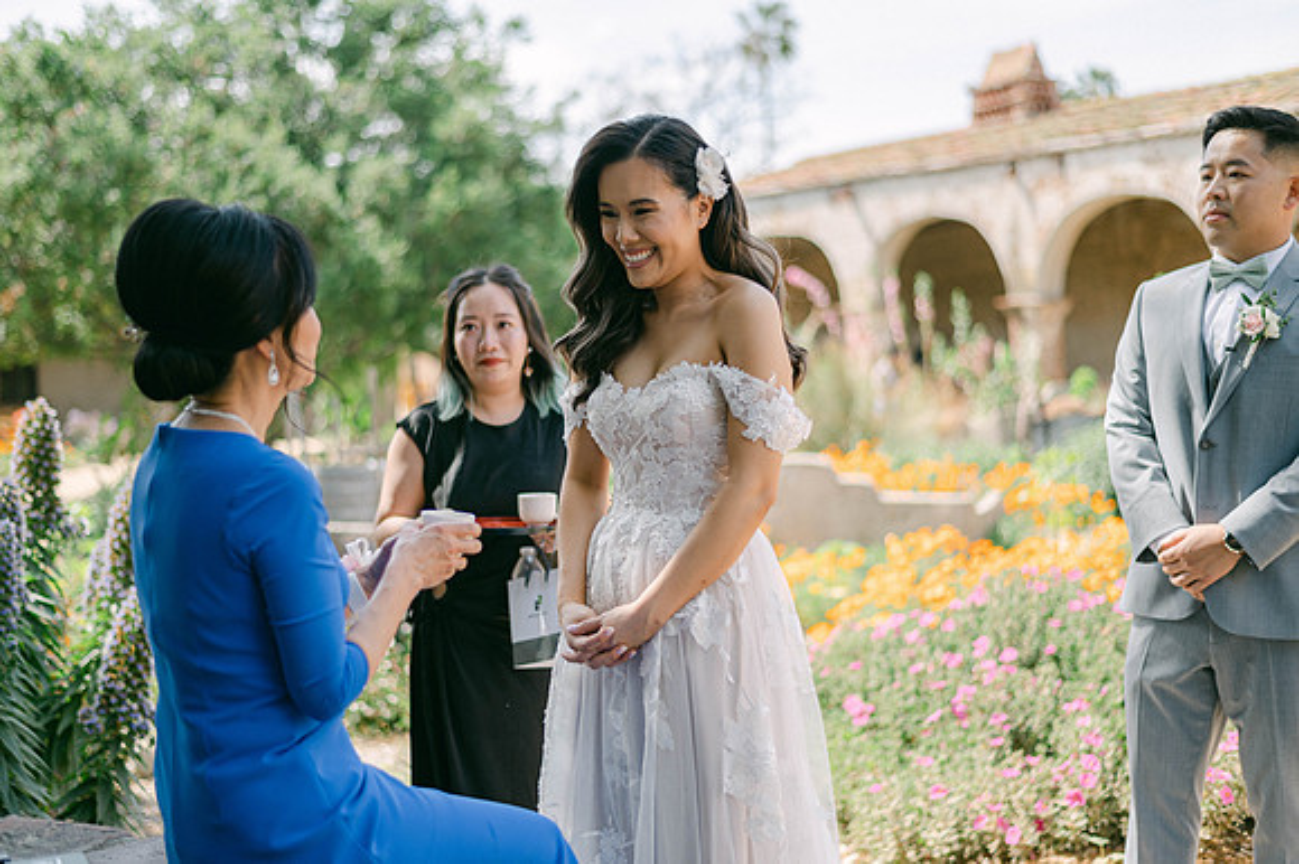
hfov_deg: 39.6
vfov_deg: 27.0
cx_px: 650
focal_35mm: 50
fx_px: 1803
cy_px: 432
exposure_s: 1/2000
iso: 100
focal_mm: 50
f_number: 2
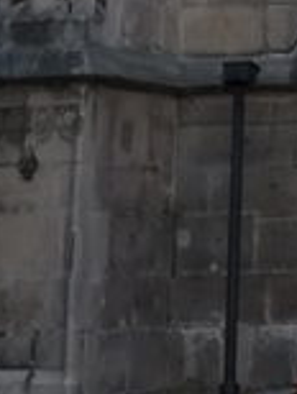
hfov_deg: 7.0
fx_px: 2339
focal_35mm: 205
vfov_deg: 9.2
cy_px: -288
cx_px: 638
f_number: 2.2
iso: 50
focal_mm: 3.81
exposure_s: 1/408
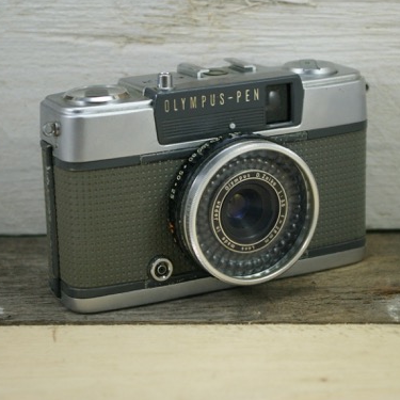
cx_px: 239
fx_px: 1394
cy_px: 198
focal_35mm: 107
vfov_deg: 16.3
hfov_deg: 16.3
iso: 800
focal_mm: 55
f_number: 5.6
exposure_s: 1/90
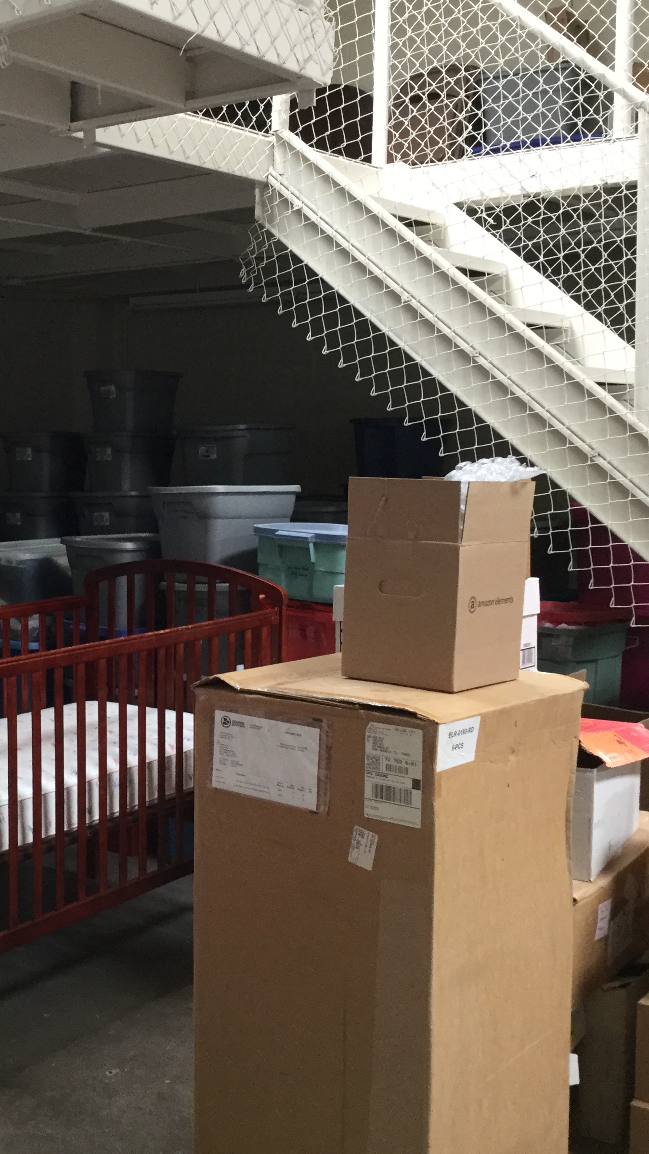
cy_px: 575
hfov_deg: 25.4
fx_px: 1407
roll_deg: +0.3
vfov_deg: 44.6
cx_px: 97
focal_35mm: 46
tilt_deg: -6.0
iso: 100
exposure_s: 1/30
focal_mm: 3.3
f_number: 2.4
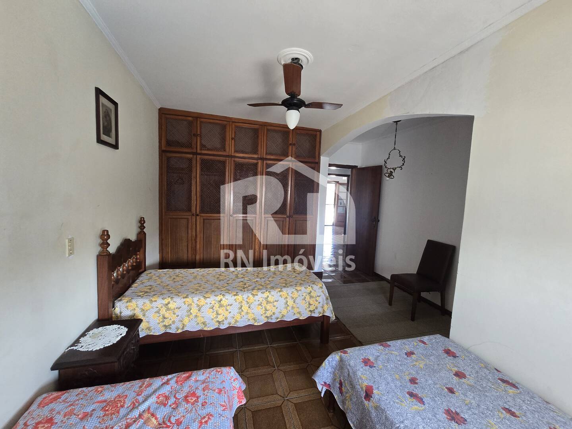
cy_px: 214
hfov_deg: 106.2
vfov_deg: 89.9
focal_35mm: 13
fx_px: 215
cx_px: 286
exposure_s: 1/60
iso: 500
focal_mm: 2.2
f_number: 2.2
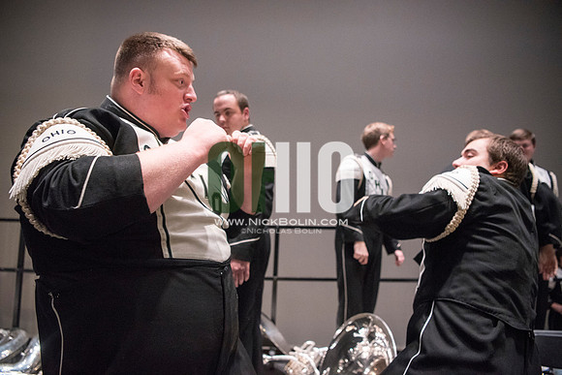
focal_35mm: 24
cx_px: 281
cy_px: 188
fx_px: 375
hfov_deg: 73.7
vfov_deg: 53.2
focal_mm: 24
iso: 4000
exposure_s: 1/400
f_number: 2.8
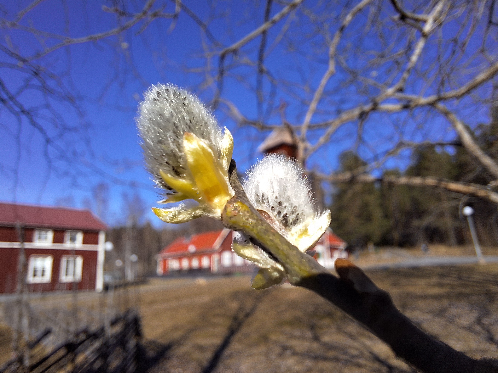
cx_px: 249
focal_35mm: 25
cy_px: 186
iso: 40
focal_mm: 2.13
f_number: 2.4
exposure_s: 1/854
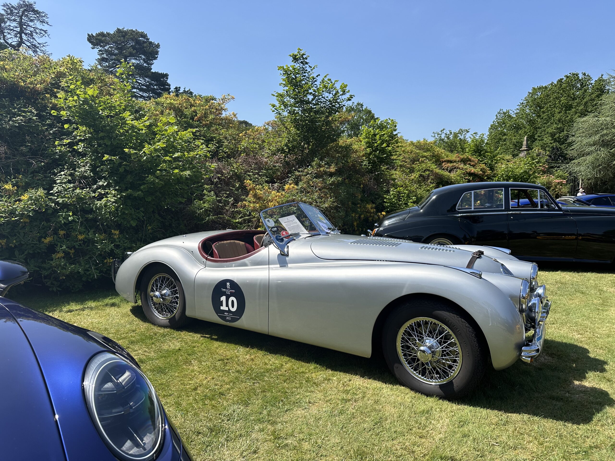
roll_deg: -1.6
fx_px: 426
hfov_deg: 71.6
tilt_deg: -4.6
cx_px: 308
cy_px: 230
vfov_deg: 56.8
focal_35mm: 24
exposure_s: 1/3356
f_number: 1.78
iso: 80
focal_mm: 6.86
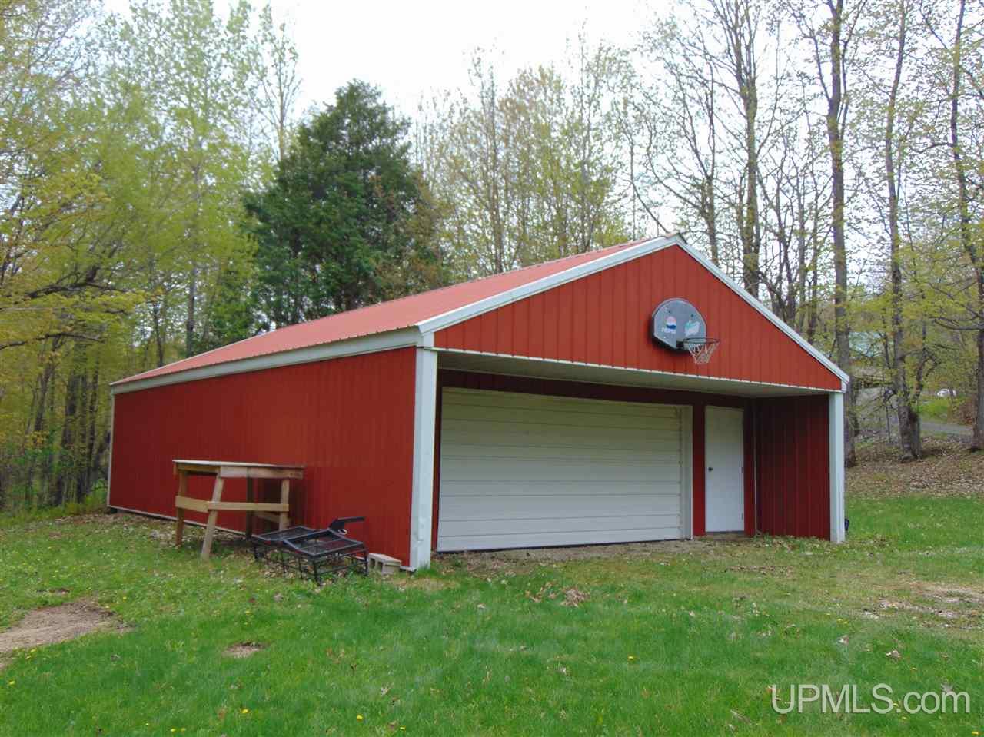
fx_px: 938
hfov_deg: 55.4
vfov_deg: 42.9
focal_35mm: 33
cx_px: 492
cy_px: 368
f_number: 3.2
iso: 80
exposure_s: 1/250
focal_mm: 5.8
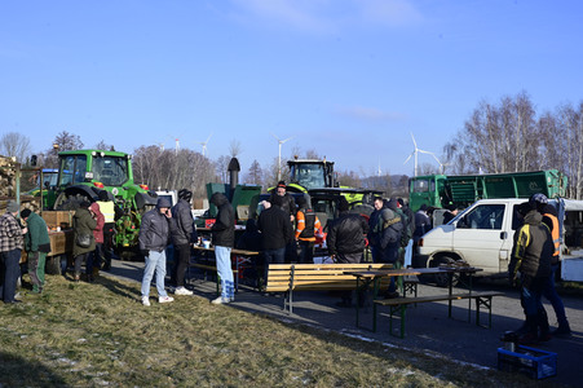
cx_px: 292
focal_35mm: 39
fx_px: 631
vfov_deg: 34.2
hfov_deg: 49.6
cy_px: 194
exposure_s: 1/160
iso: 160
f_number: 11
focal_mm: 39
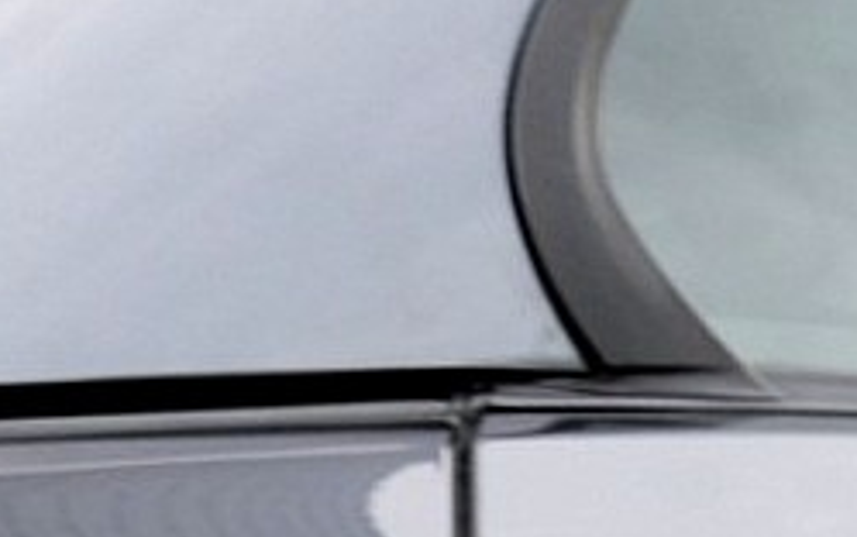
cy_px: -551
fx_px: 11639
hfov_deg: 4.2
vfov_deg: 2.6
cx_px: 52
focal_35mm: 498
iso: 400
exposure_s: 1/60
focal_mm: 50
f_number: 8
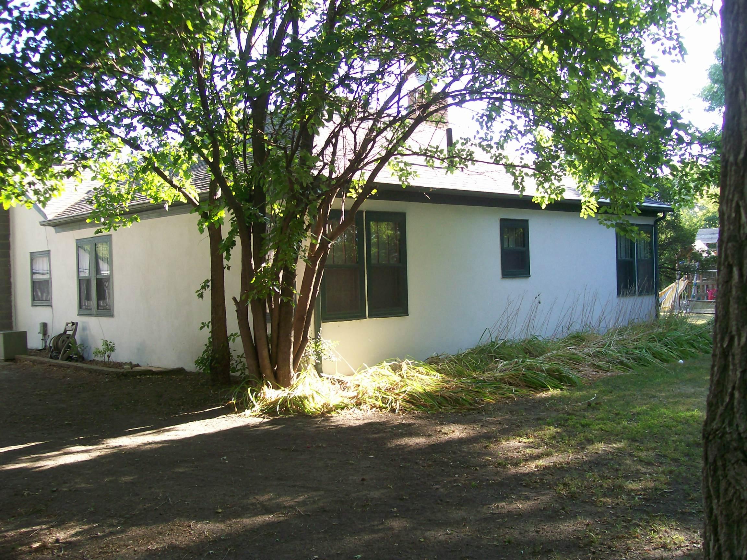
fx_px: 777
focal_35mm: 36
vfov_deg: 39.7
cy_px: 280
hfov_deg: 51.4
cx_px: 374
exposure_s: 1/120
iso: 80
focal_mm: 6
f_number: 2.7
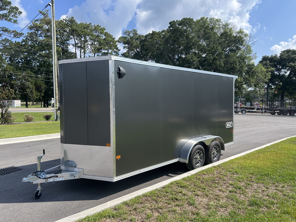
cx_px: 148
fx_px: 222
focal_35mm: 26
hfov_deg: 67.3
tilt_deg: -1.9
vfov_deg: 53.1
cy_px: 111
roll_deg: -0.3
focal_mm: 5.7
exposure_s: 1/2571
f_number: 1.5
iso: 50
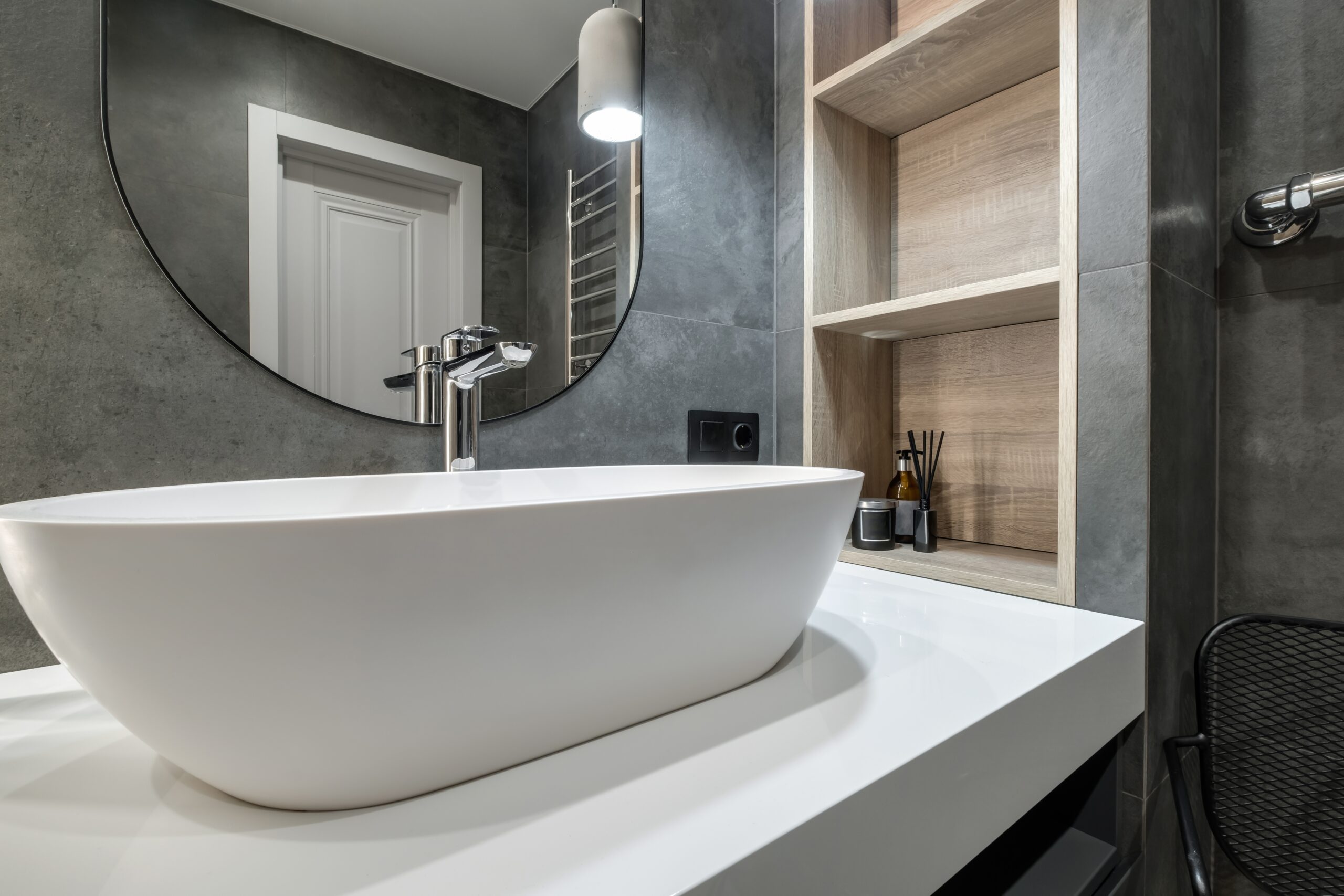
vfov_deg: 77.3
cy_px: 448
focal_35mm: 15
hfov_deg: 100.4
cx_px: 672
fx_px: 560
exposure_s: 1/1.25
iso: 200
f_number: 11
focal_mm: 10
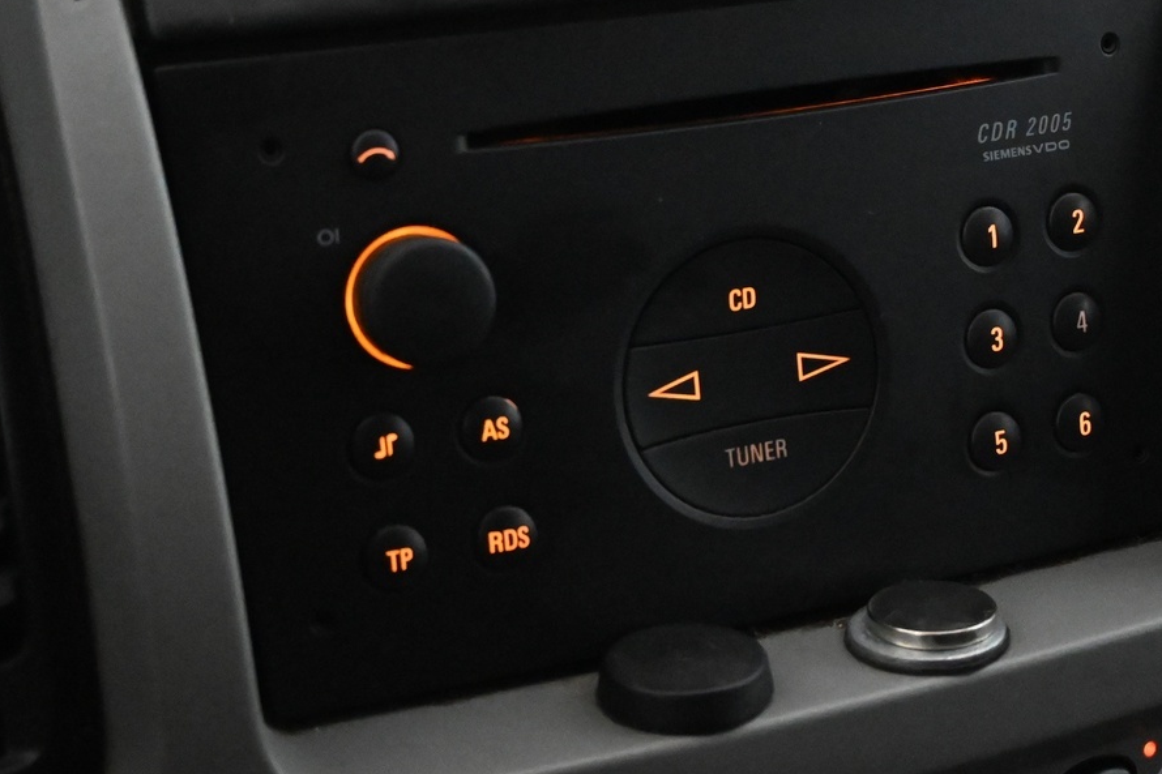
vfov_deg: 18.6
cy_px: 144
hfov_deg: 27.9
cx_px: 678
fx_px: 2335
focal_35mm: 72
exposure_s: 1/40
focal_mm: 26.5
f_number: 4.5
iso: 8000
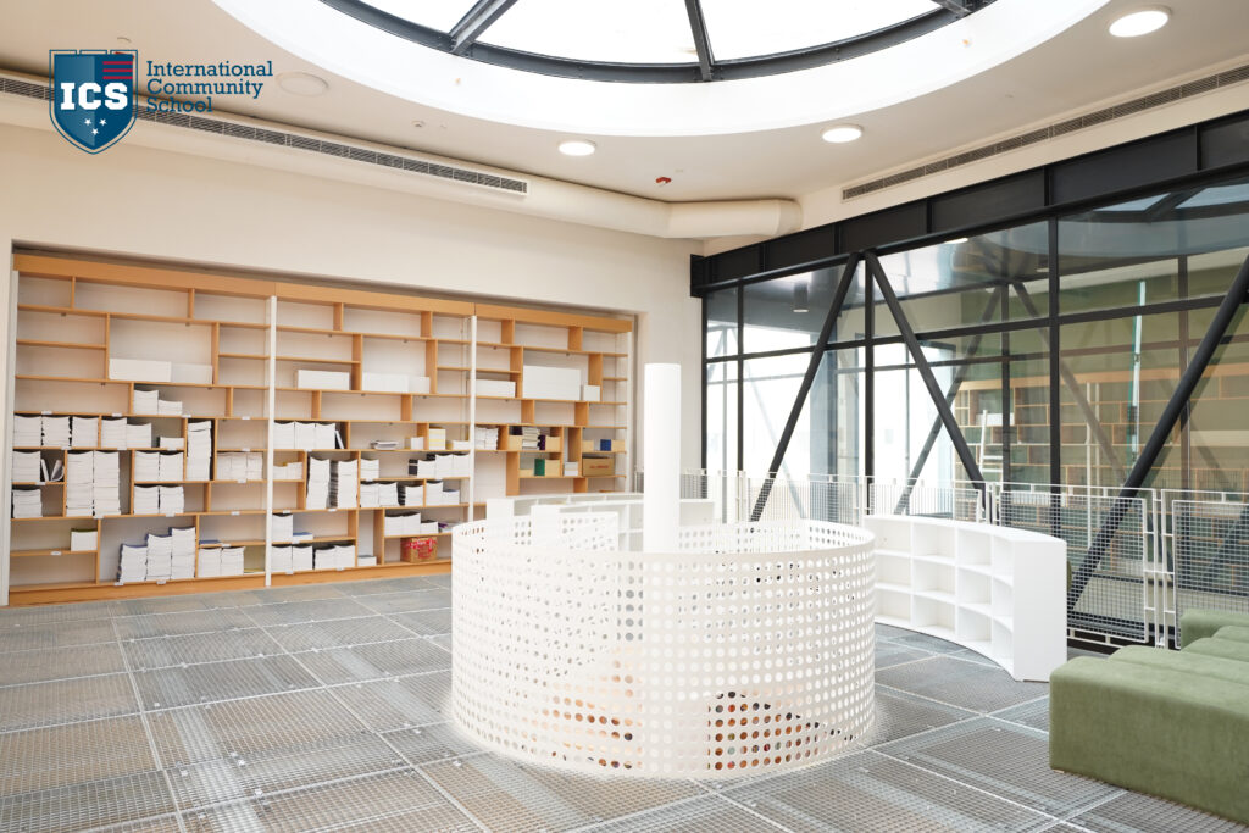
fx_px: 833
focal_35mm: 24
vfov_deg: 53.1
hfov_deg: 73.7
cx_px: 624
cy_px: 416
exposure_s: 1/80
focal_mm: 16.1
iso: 250
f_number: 2.8
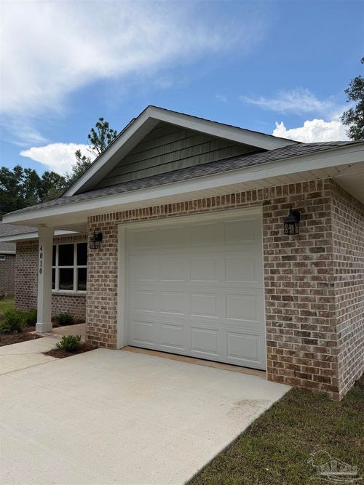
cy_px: 242
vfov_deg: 71.6
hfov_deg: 56.8
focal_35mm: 24
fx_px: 337
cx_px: 182
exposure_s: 1/2907
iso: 80
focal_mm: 6.76
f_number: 1.78
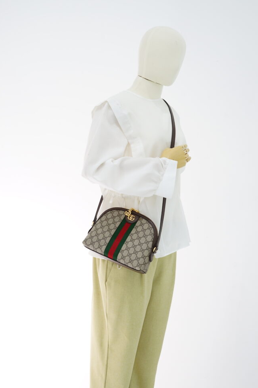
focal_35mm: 53
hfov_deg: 25.5
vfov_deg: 37.5
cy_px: 196
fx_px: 570
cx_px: 129
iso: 800
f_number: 6.3
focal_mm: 50
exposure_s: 1/15
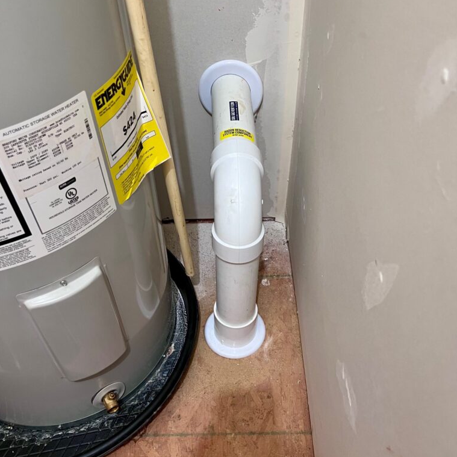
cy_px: 233
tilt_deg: -45.4
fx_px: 463
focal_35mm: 31
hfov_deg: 52.5
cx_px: 229
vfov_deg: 52.5
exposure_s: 1/60
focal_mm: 5.7
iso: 250
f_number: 1.5
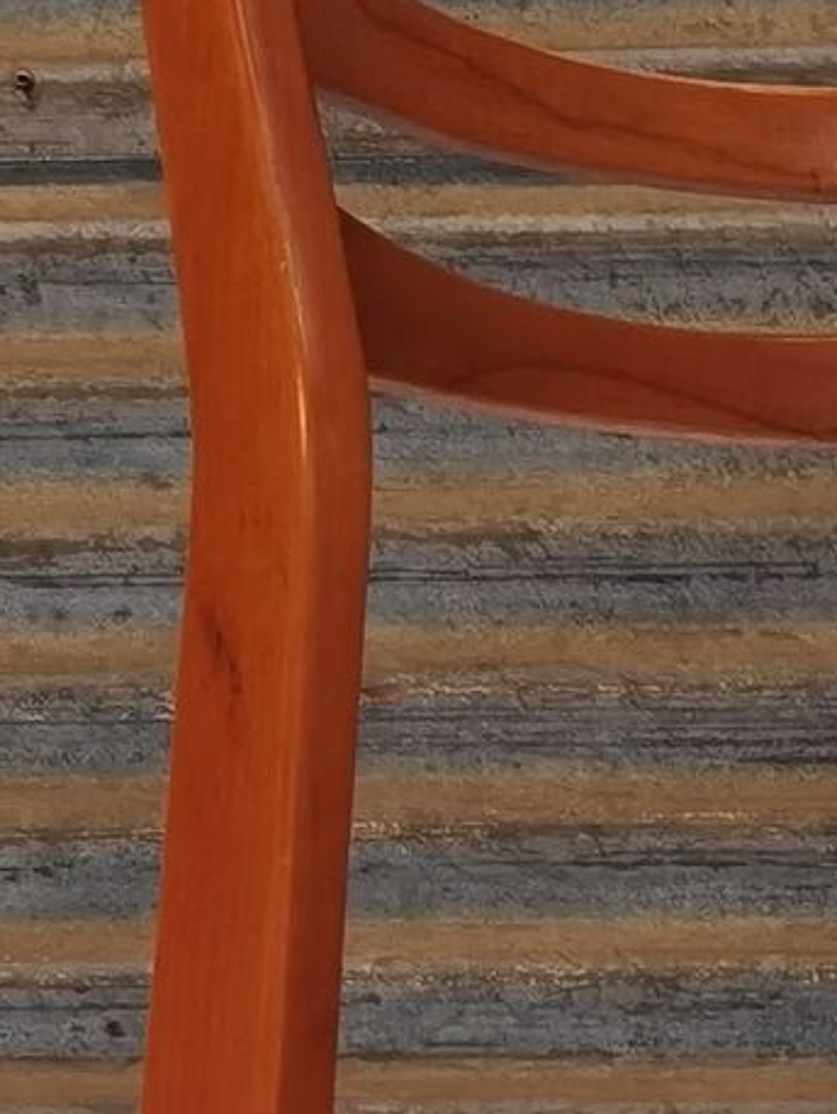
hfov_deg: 10.0
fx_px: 4638
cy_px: 1508
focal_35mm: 144
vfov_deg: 13.2
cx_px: 1217
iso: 250
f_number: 1.9
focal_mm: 6.71
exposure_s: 1/50
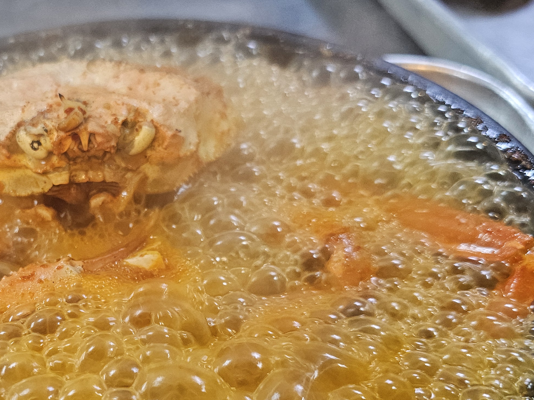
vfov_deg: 30.4
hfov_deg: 38.6
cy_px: 293
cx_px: 94
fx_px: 725
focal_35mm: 47
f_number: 1.7
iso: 250
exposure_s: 1/120
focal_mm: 6.3
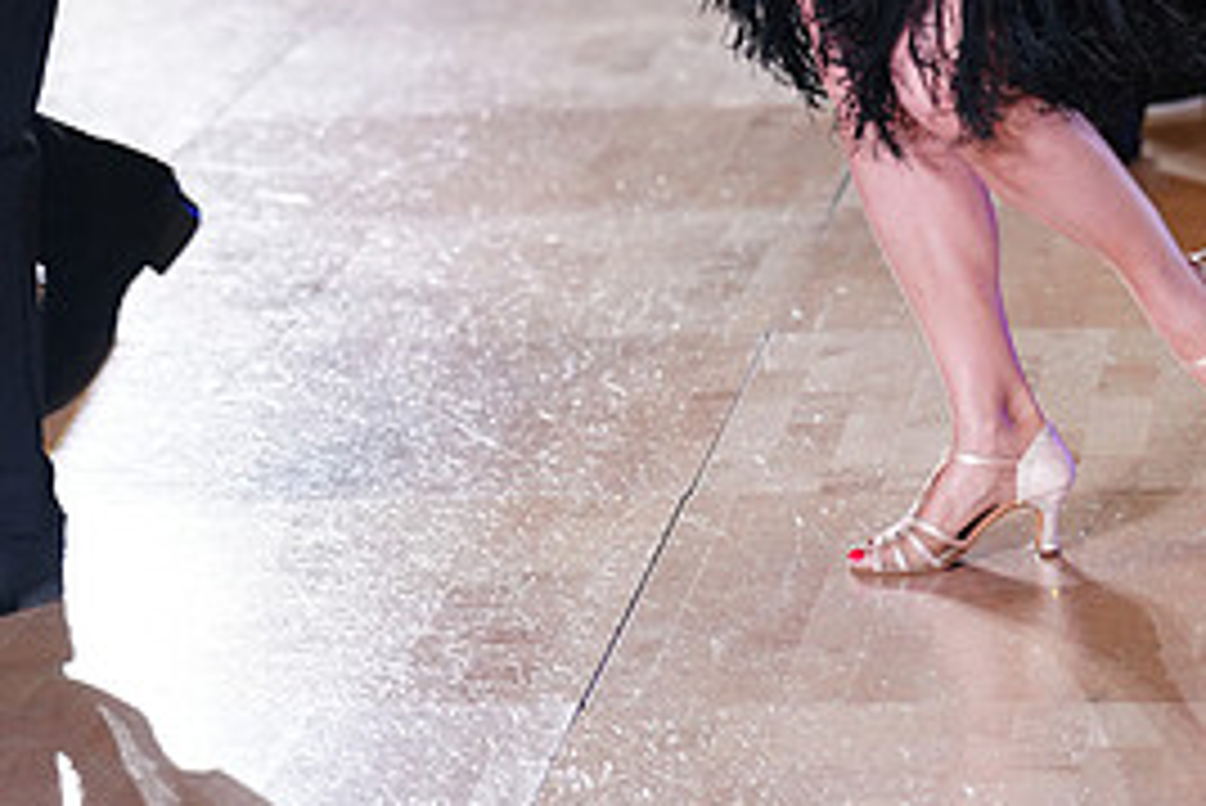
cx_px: 439
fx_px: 7106
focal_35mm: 212
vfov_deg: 6.4
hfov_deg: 9.7
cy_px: -248
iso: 1000
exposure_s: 1/250
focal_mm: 98
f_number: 2.8
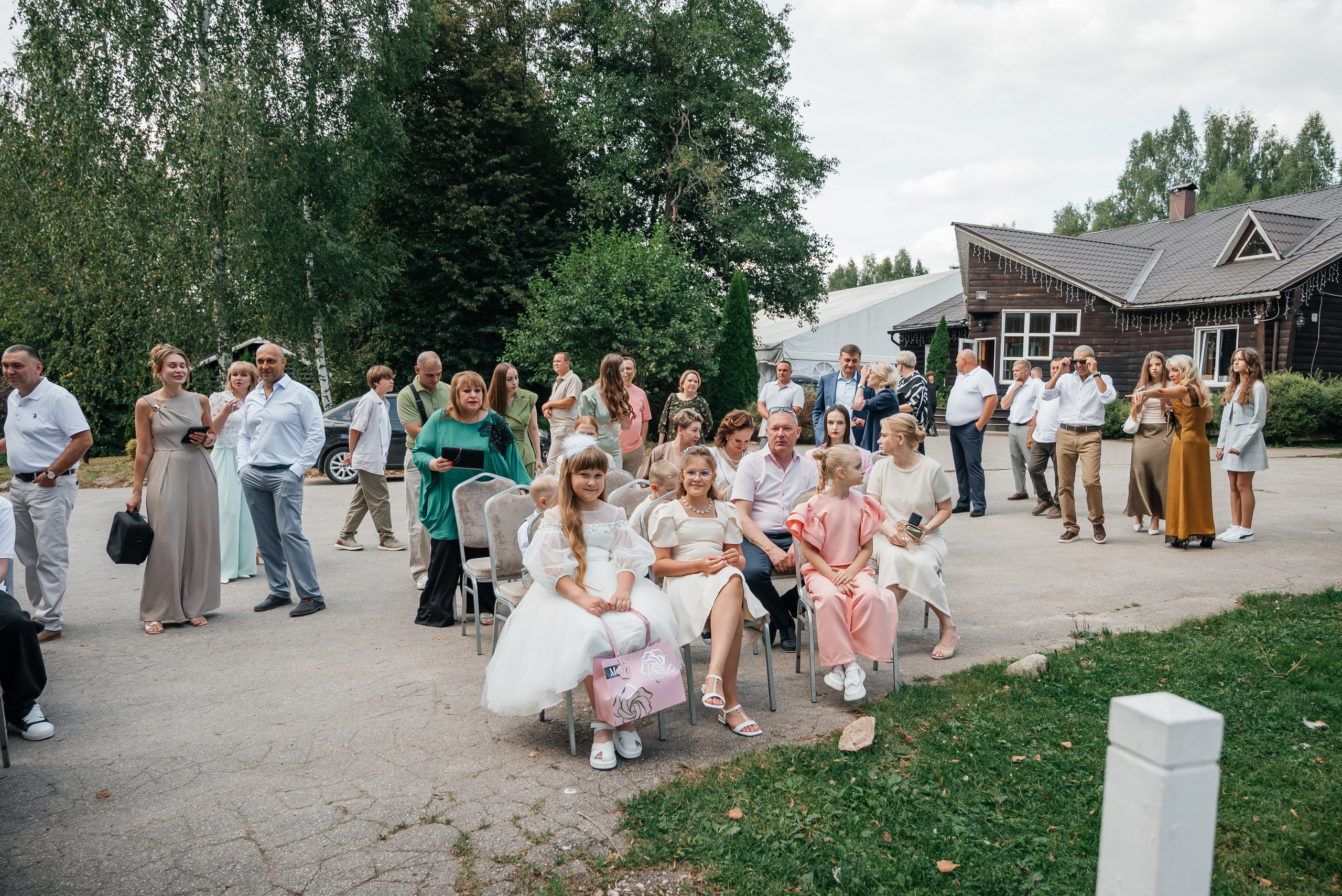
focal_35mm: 25
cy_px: 436
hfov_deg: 70.7
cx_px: 700
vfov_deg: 50.7
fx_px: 945
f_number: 4
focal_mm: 24
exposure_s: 1/400
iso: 125
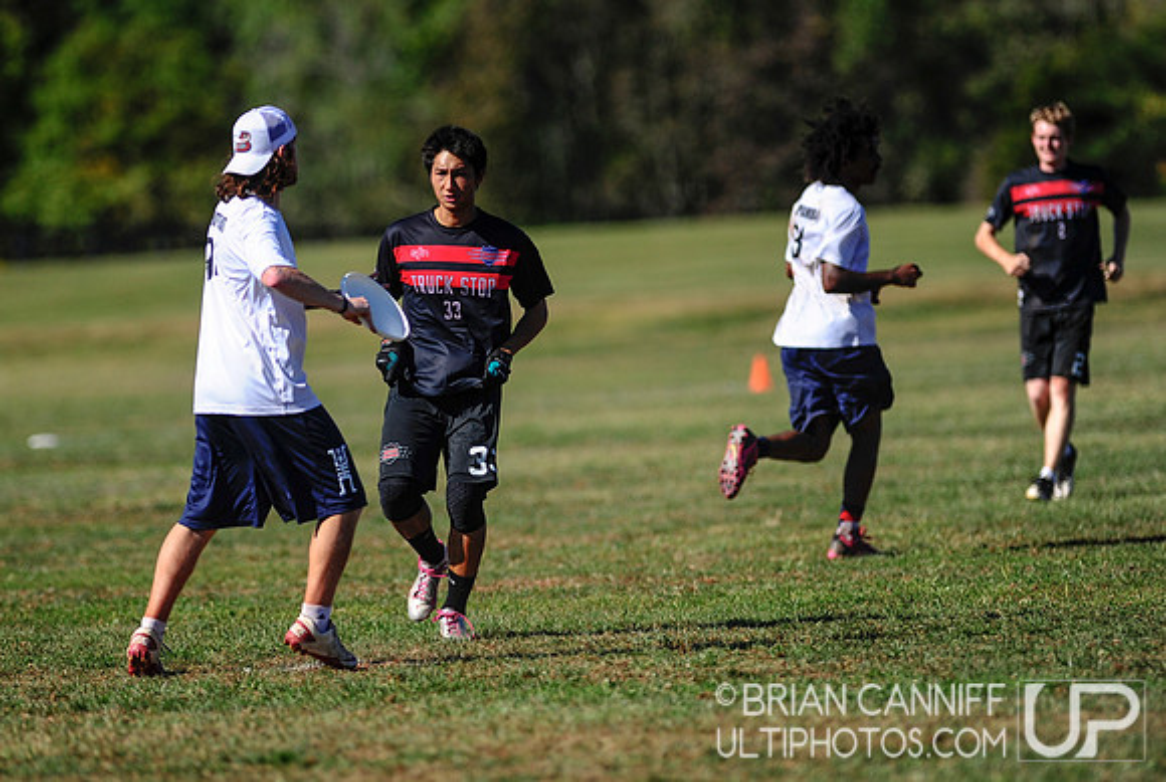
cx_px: 583
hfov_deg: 6.9
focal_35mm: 300
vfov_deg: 4.6
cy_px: 391
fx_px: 9734
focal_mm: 300
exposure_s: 1/5000
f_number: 2.8
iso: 200
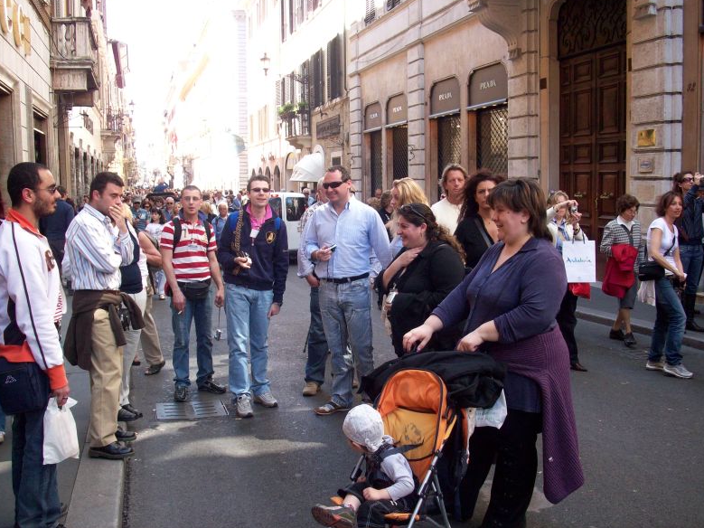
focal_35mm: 38
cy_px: 258
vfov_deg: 37.7
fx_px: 773
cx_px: 352
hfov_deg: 49.0
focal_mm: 6.2
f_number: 2.8
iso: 80
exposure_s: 1/123
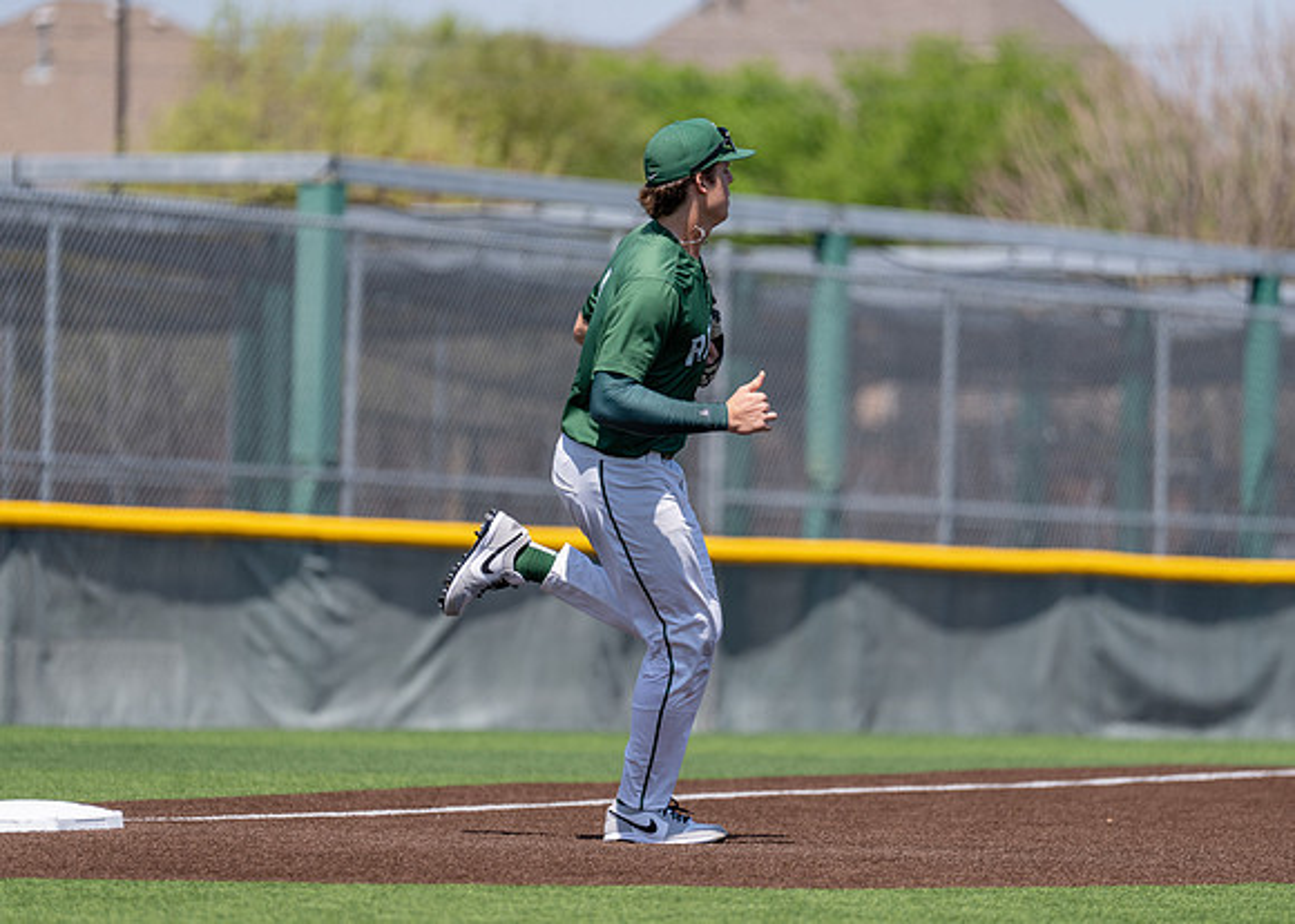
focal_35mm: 262
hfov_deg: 7.7
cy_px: 474
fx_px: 9647
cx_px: 660
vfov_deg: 5.5
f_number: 2.8
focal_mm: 200
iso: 100
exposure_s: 1/2500
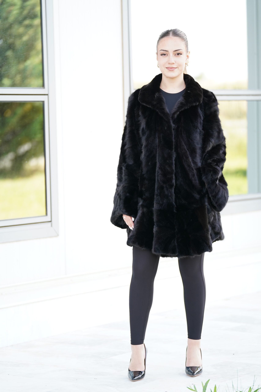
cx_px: 130
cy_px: 196
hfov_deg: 10.6
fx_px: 1413
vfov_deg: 15.8
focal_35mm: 130
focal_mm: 130
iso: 250
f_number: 2.8
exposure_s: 1/250
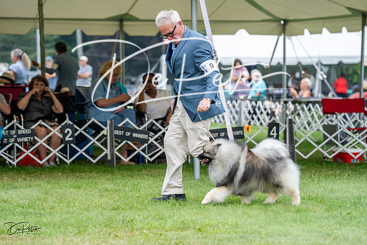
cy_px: 122
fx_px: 1652
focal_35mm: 162
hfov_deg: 12.7
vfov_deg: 8.5
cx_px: 184
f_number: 4.5
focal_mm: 162
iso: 400
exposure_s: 1/400
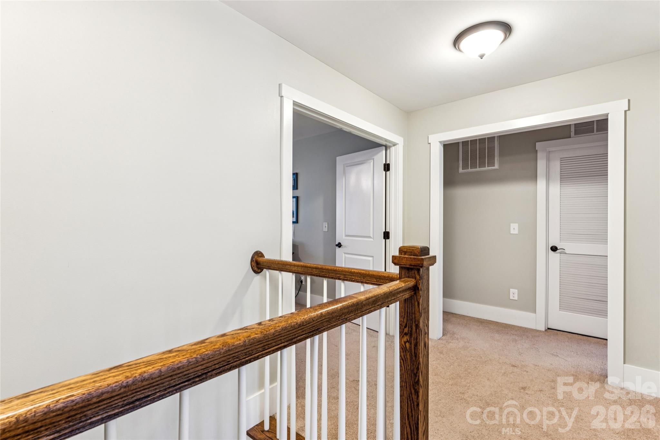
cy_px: 220
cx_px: 330
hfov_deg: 94.6
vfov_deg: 71.7
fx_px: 304
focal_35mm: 17
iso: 100
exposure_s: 2
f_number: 13
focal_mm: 16.6
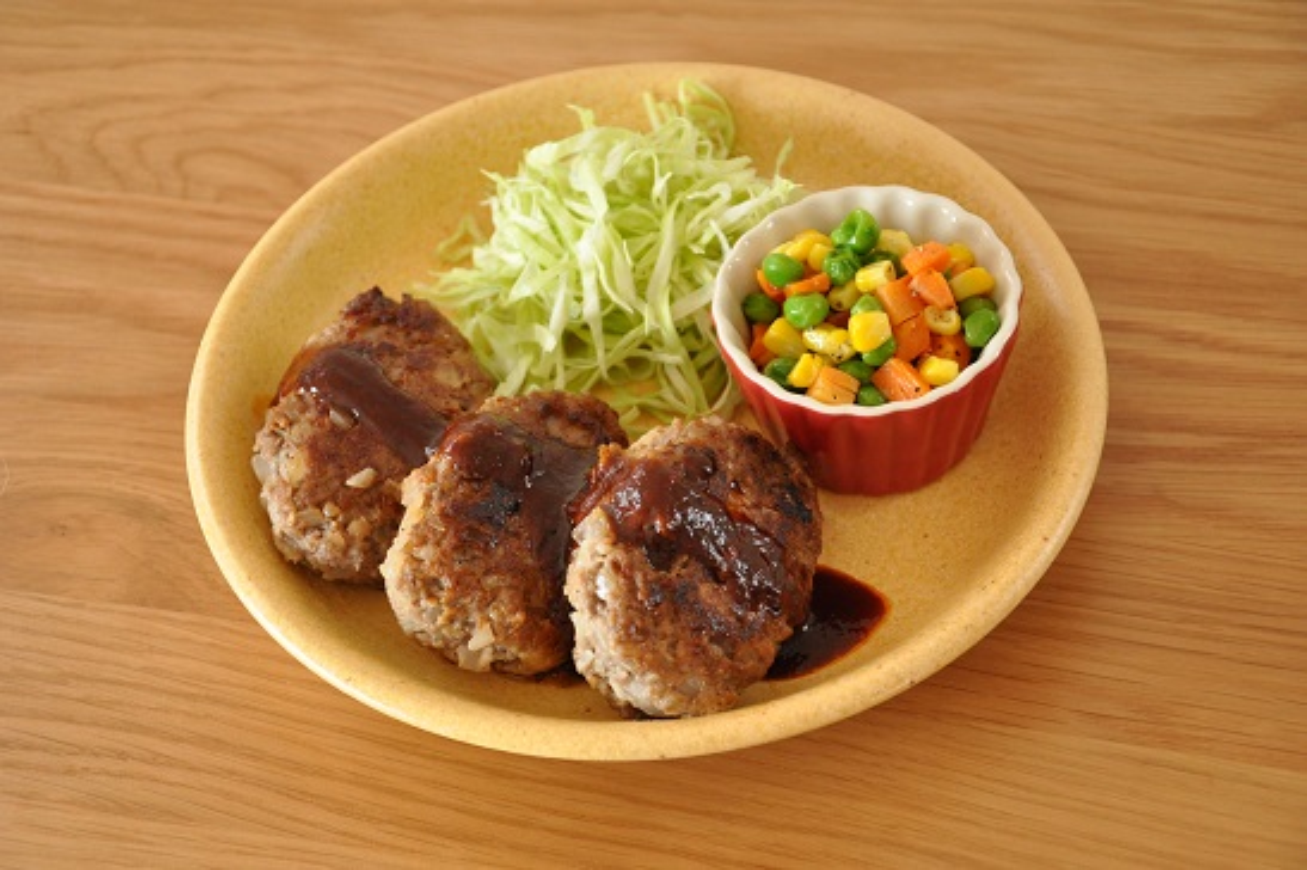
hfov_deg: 23.4
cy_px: 435
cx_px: 654
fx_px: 3157
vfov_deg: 15.7
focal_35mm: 87
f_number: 5
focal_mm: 58
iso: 1600
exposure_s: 1/50
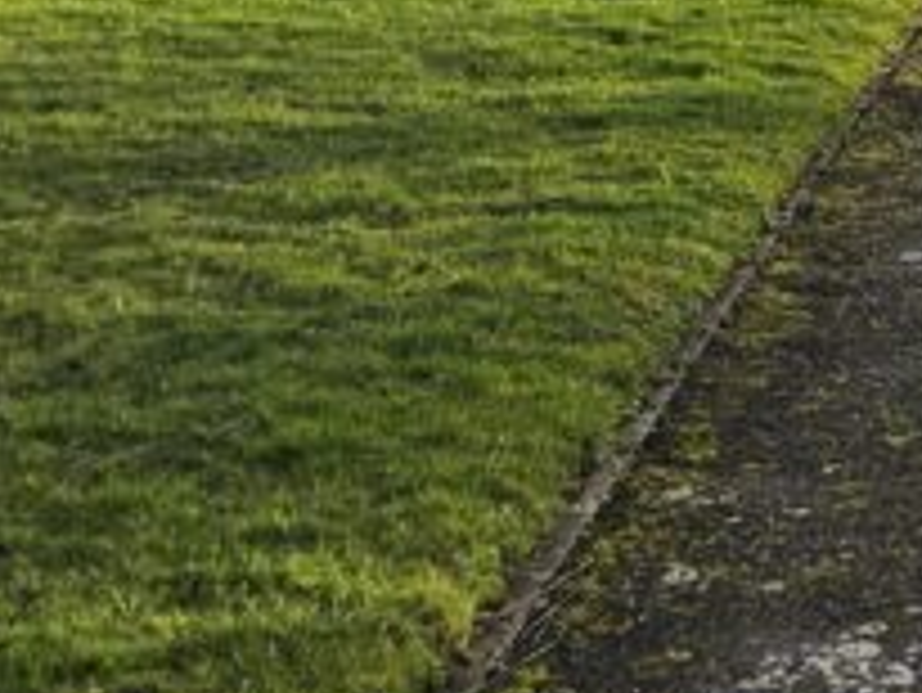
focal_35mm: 115
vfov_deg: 11.9
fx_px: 3065
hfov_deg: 16.4
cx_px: 1106
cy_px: -536
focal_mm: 5.4
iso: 25
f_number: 1.8
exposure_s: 1/499
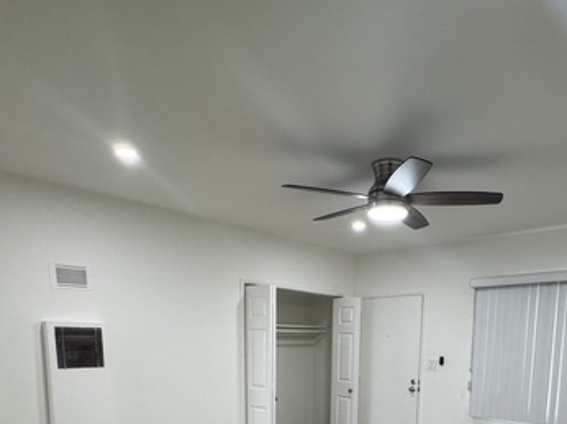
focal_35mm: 27
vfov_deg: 45.1
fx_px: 442
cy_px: 403
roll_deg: -1.3
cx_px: 343
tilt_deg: -8.3
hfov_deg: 64.7
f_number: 2.2
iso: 320
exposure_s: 1/120
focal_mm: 2.22
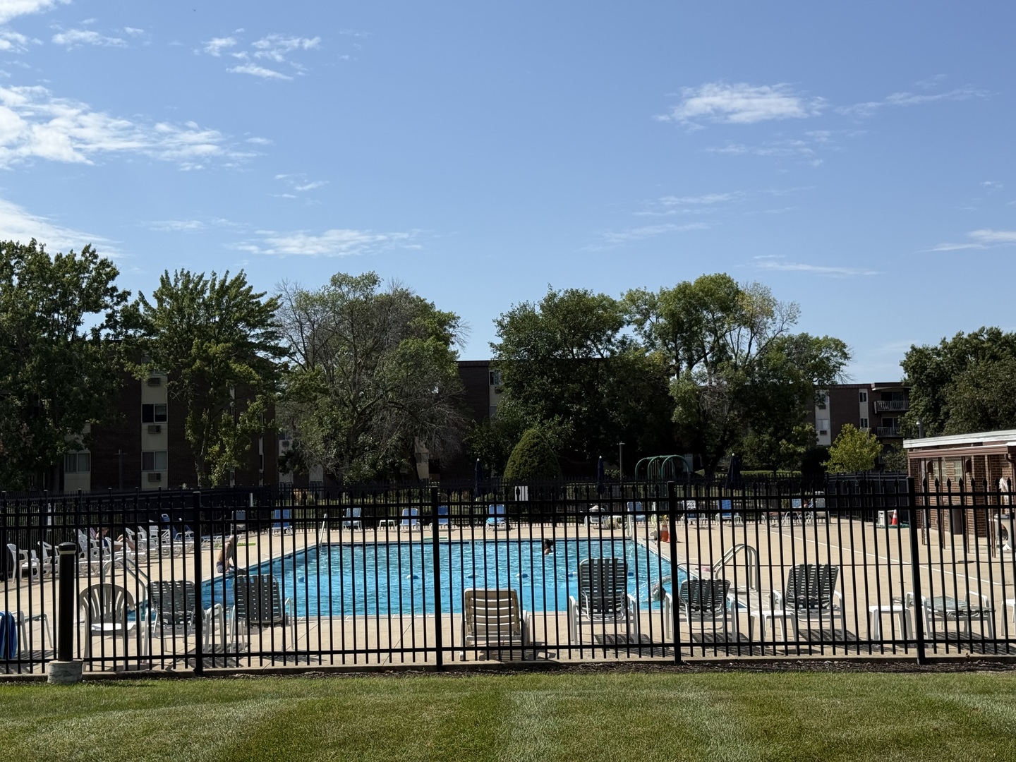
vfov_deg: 30.3
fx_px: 1409
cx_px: 508
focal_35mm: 48
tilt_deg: +3.9
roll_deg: +0.6
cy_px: 381
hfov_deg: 39.7
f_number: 1.78
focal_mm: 6.76
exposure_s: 1/6536
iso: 64
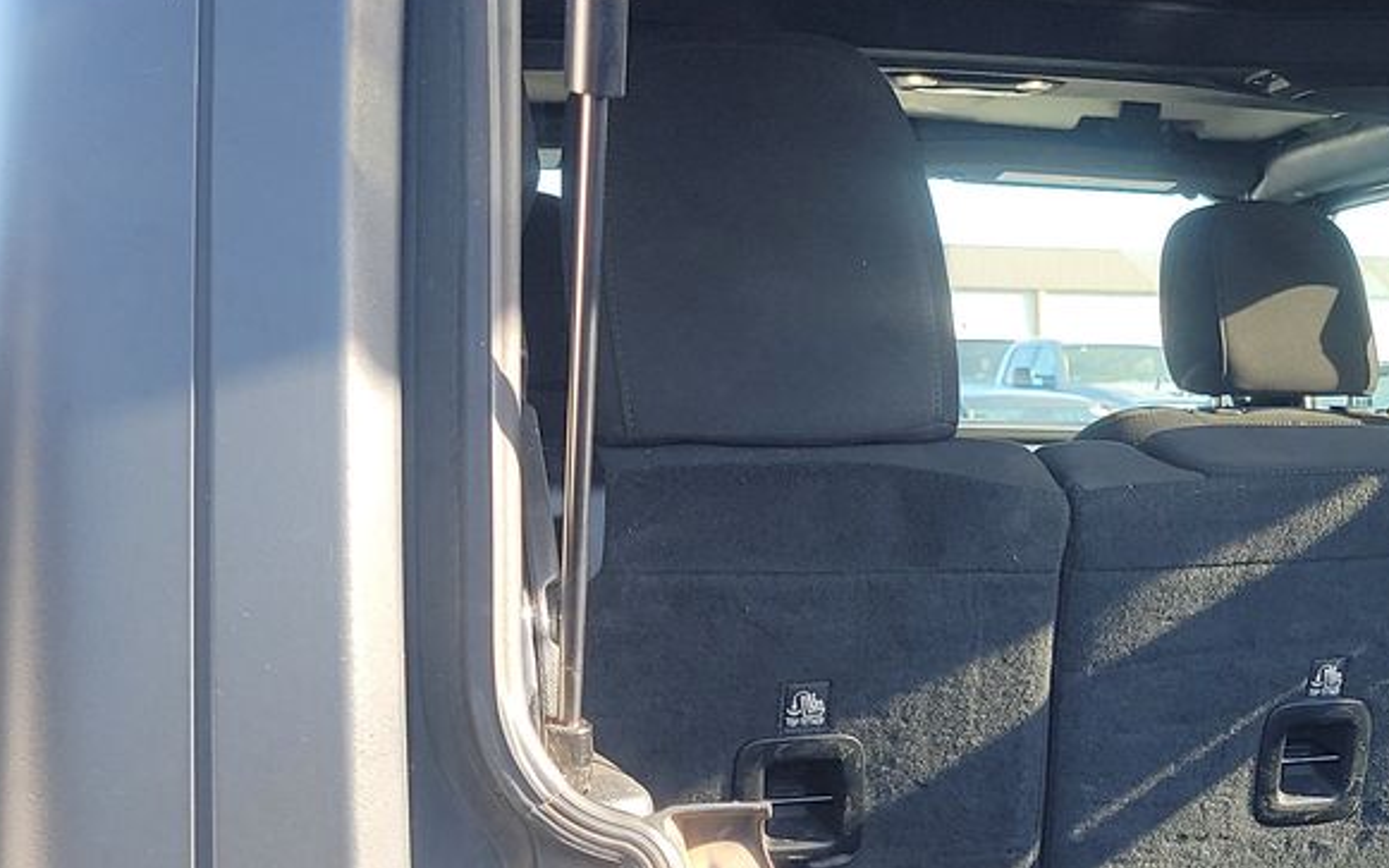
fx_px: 2650
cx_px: 1501
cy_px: 868
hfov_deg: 27.1
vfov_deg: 18.1
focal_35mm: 70
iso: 51
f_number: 1.8
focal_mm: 6.7
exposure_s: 1/59
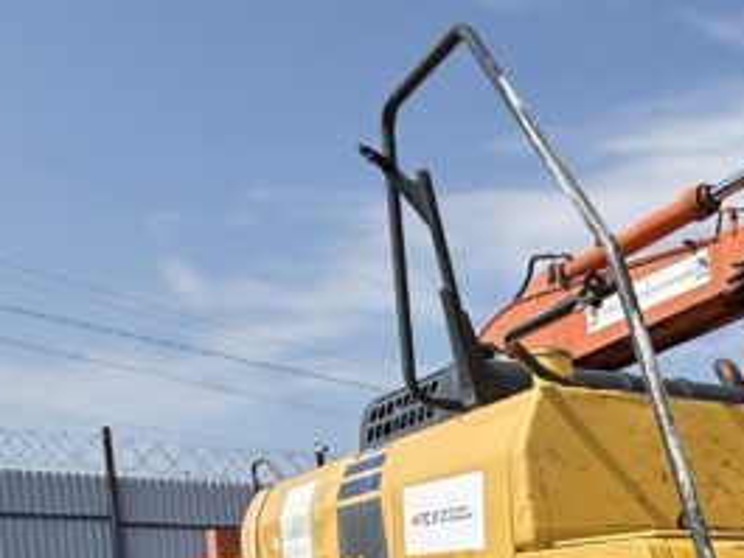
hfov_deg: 27.7
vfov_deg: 23.9
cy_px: 718
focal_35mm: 54
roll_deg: -0.7
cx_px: 1033
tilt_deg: -3.8
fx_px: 1161
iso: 50
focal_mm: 2.22
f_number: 2.2
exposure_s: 1/1572
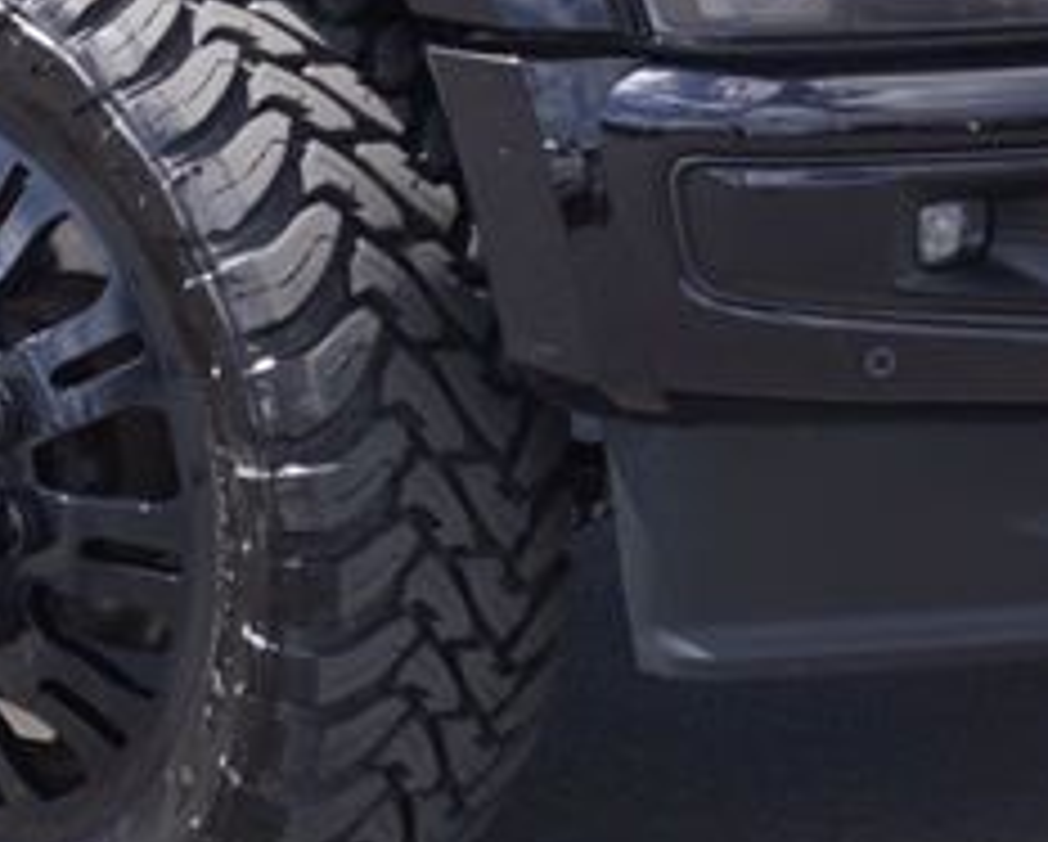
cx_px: -112
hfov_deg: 13.8
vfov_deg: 11.2
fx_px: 4224
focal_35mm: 136
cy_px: -108
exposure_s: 1/160
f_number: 7.1
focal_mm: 22
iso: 100
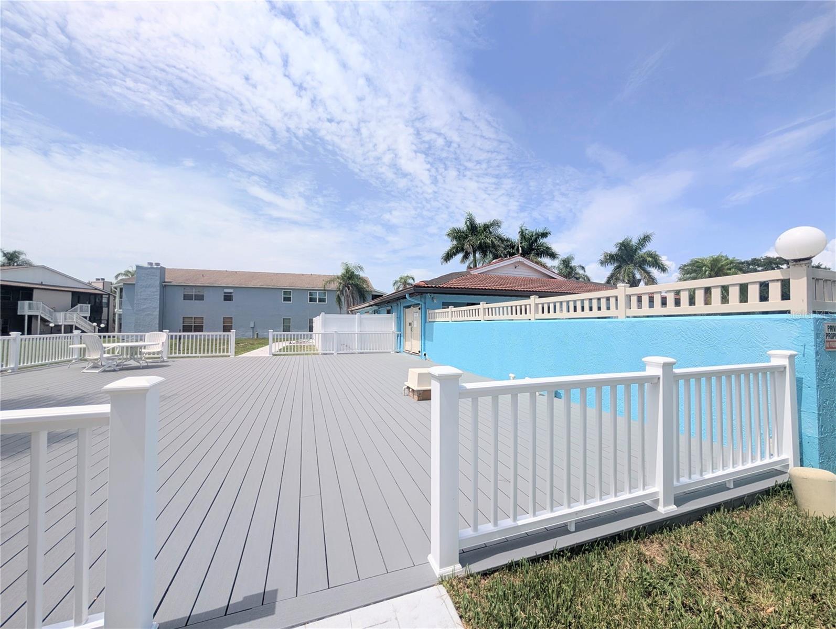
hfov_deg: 110.5
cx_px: 418
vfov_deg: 94.6
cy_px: 314
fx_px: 290
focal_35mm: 12
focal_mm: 2.02
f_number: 1.7
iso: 55
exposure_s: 1/4505
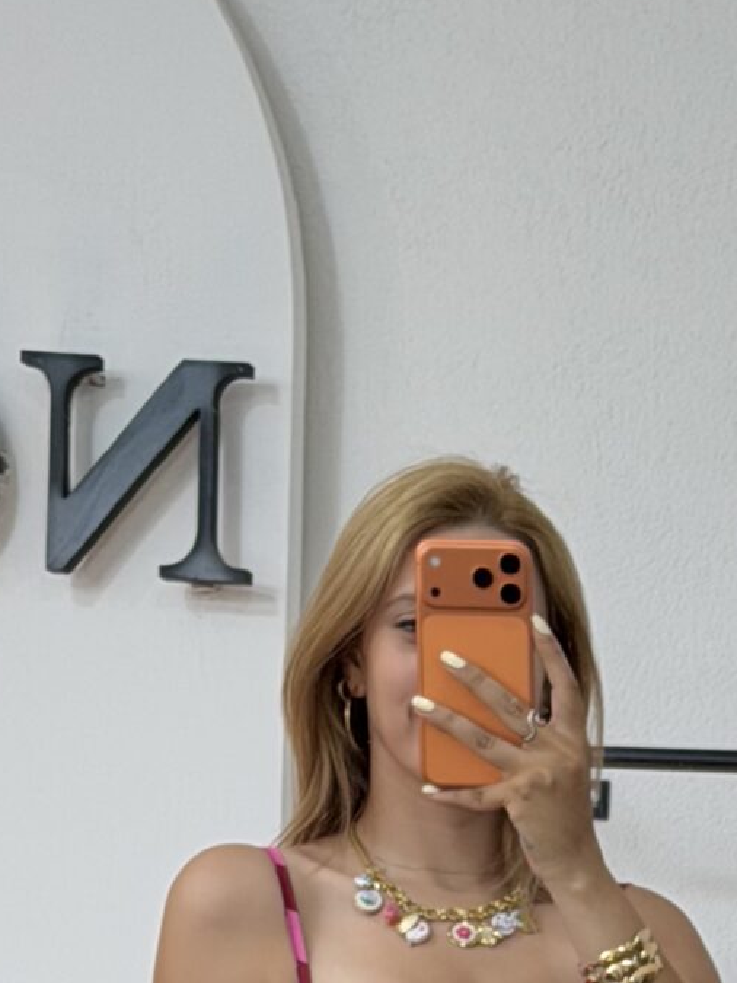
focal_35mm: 182
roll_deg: -4.0
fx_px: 5168
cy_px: 1356
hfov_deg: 8.1
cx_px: 539
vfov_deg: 10.6
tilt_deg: -19.2
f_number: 1.78
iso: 50
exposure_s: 1/151
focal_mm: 6.76
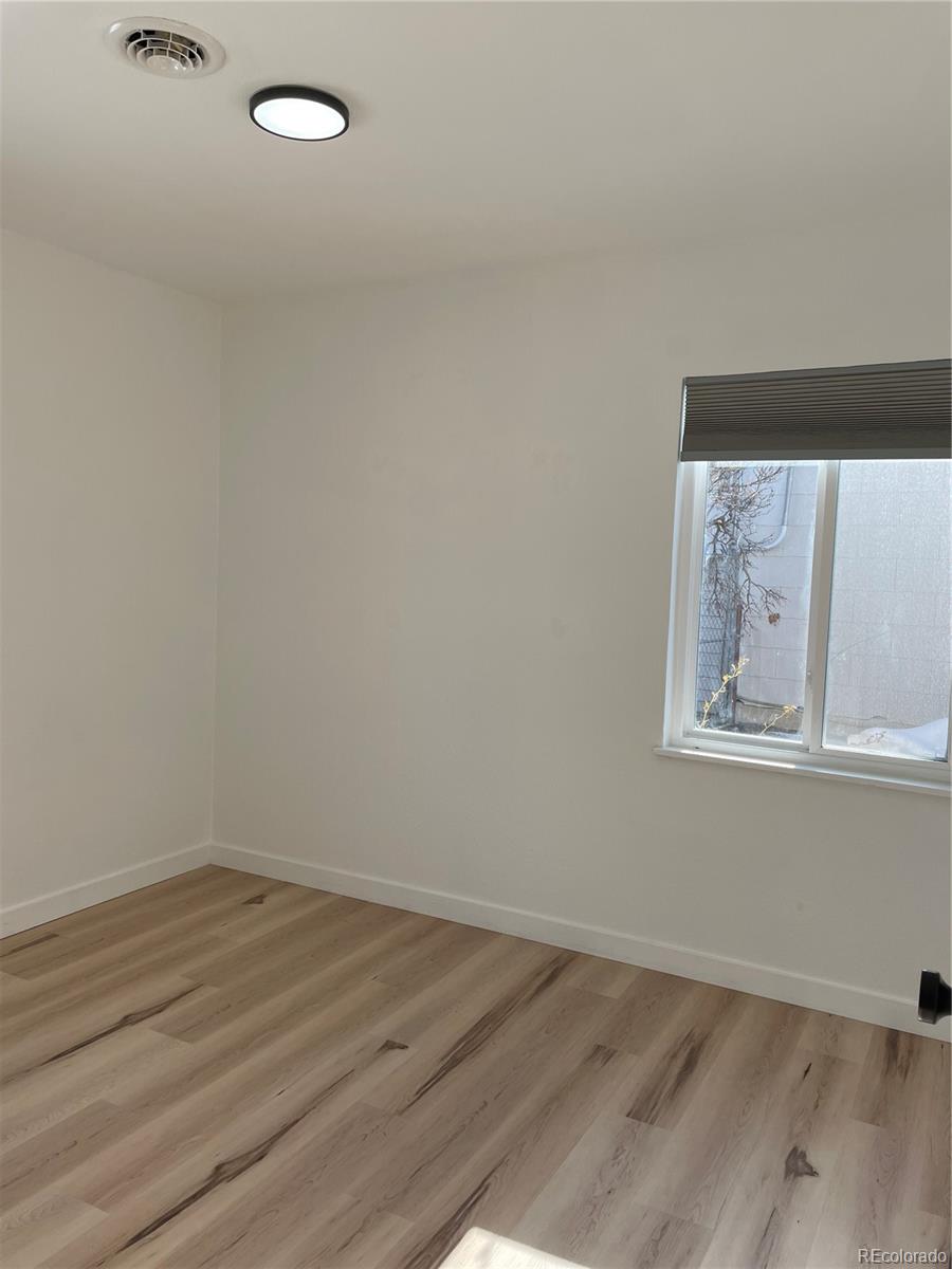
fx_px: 953
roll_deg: -1.6
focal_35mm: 26
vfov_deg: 67.3
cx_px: 476
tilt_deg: -2.5
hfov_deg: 53.1
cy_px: 634
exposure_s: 1/424
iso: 32
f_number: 1.6
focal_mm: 4.2
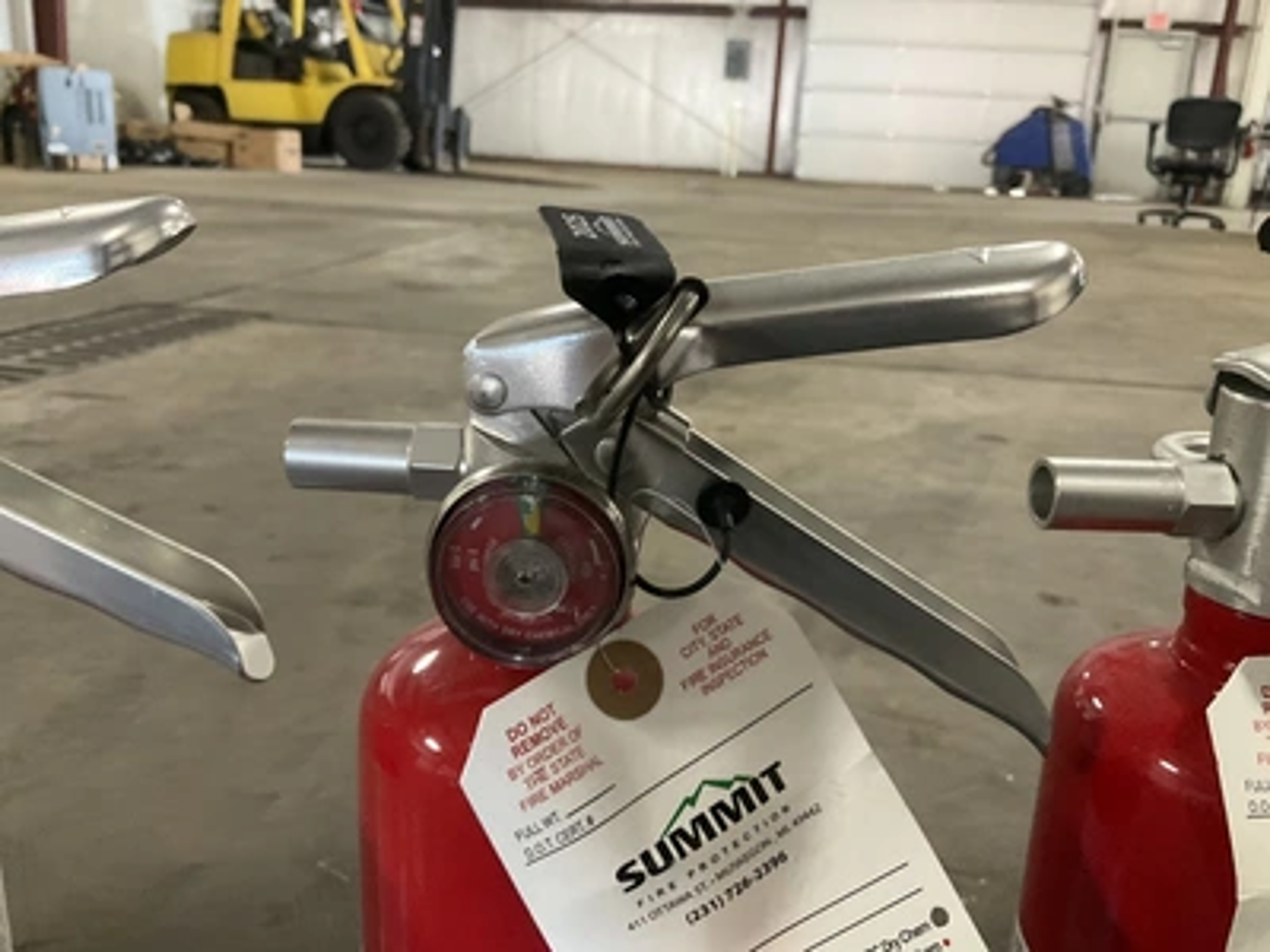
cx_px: 635
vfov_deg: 48.2
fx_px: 1064
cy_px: 476
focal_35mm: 29
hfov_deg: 61.7
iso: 250
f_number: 1.8
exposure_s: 1/60
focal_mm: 3
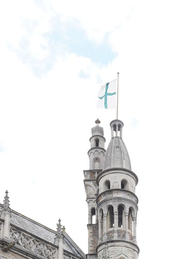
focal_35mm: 83
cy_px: 367
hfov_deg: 16.4
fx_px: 598
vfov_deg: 21.3
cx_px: 128
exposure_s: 1/100
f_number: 8
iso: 100
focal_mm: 24
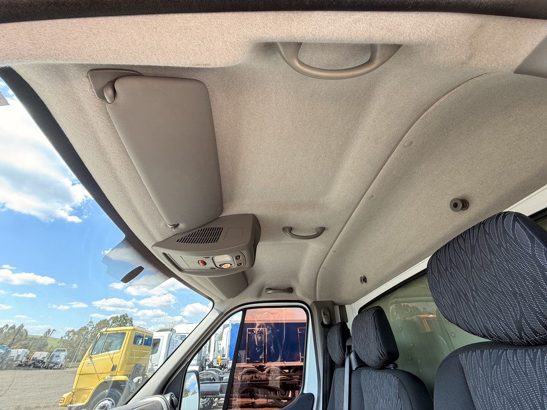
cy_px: 205
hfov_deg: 102.1
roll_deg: -0.8
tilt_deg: +34.9
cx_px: 274
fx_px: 221
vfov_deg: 85.7
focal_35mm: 14
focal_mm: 2.22
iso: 64
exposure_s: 1/99
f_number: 2.2
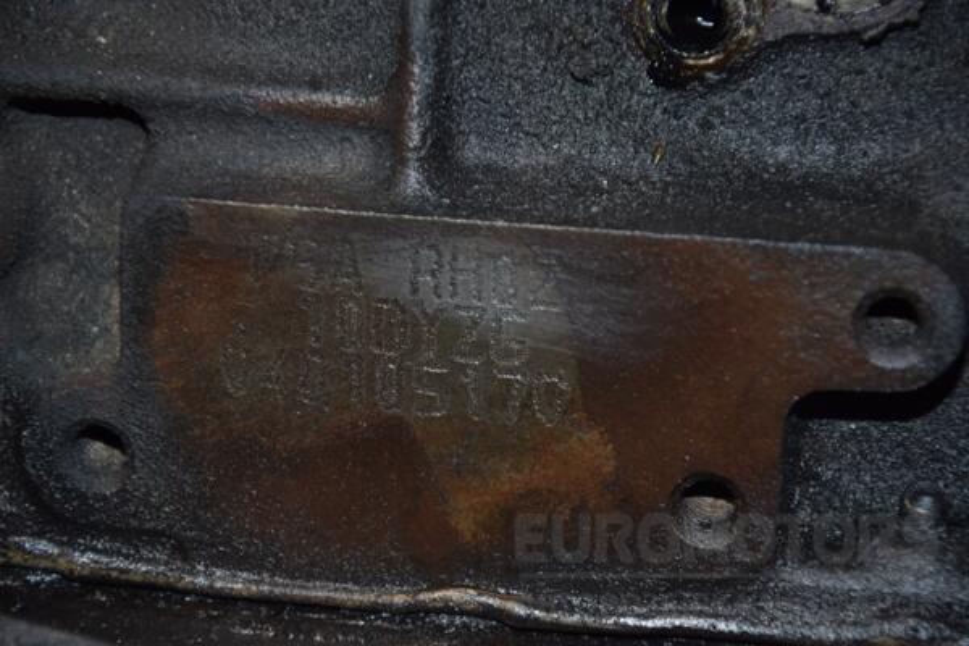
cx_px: 484
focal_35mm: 158
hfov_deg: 13.0
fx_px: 4239
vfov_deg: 8.7
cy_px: 323
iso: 800
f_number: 5.6
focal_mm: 105
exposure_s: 1/60
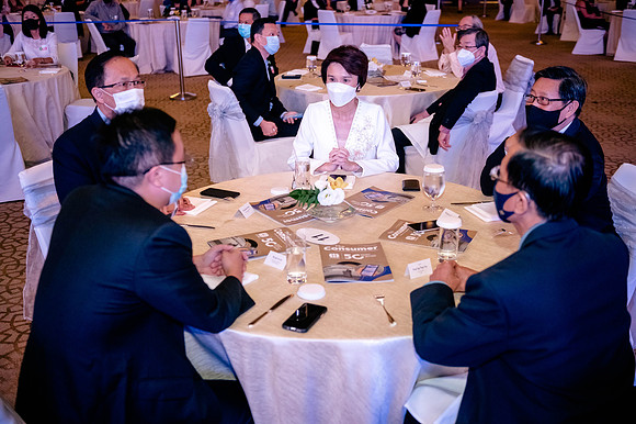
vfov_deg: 35.0
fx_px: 671
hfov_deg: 50.7
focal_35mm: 38
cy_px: 212
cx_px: 318
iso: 3200
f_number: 2.8
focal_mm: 38
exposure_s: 1/80
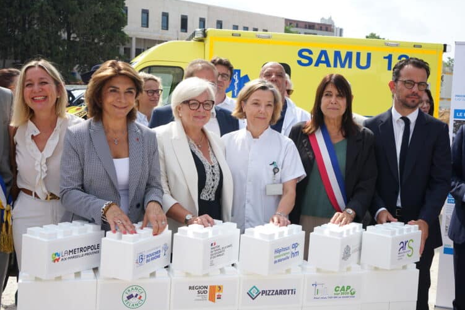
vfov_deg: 29.9
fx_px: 581
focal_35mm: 45
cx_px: 228
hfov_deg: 43.6
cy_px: 155
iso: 200
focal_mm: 44
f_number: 9
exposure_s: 1/200
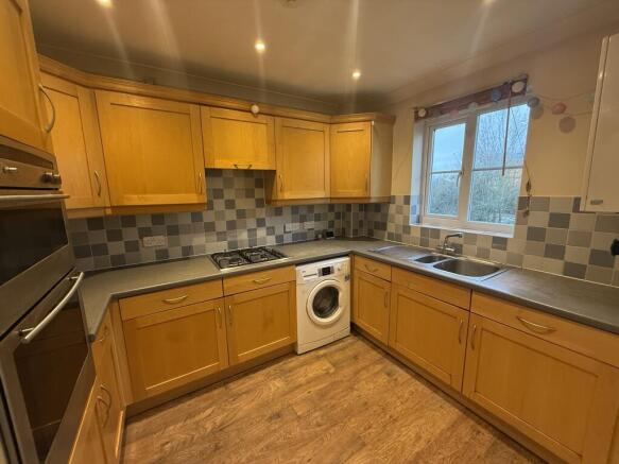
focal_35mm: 14
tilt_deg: -9.4
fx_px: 250
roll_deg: +1.1
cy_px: 232
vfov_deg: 85.7
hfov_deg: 102.1
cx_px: 310
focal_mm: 2.22
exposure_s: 1/100
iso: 320
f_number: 2.2
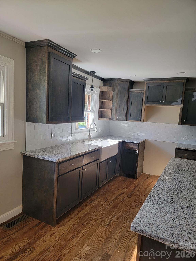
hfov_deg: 56.8
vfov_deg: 71.6
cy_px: 130
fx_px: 181
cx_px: 98
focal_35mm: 24
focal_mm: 6.7
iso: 100
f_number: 1.8
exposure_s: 1/120
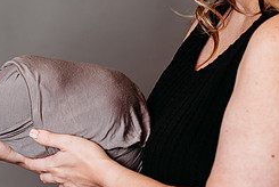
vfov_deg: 6.9
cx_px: 28
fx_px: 1560
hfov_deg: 10.2
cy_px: 62
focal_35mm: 201
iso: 160
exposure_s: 1/160
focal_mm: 85
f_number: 2.5
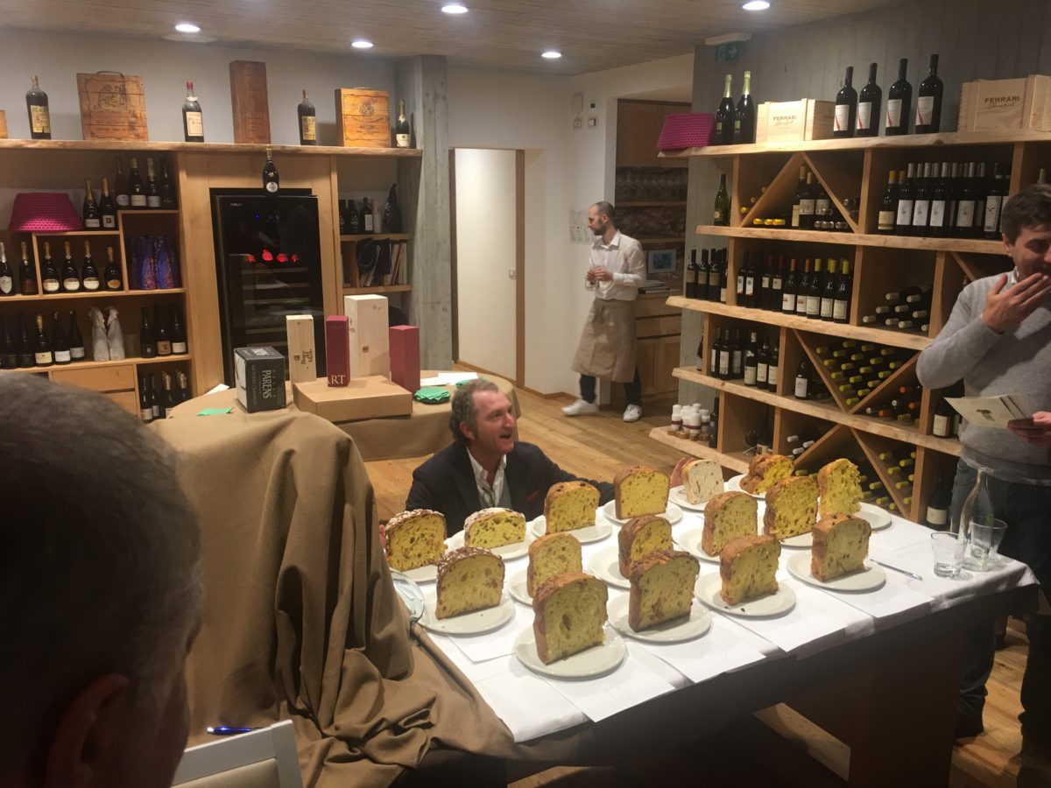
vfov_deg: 48.2
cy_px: 394
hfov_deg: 61.7
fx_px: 880
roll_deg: -1.4
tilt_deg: -12.6
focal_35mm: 29
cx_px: 526
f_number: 2.2
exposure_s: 1/17
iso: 32
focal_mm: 4.15
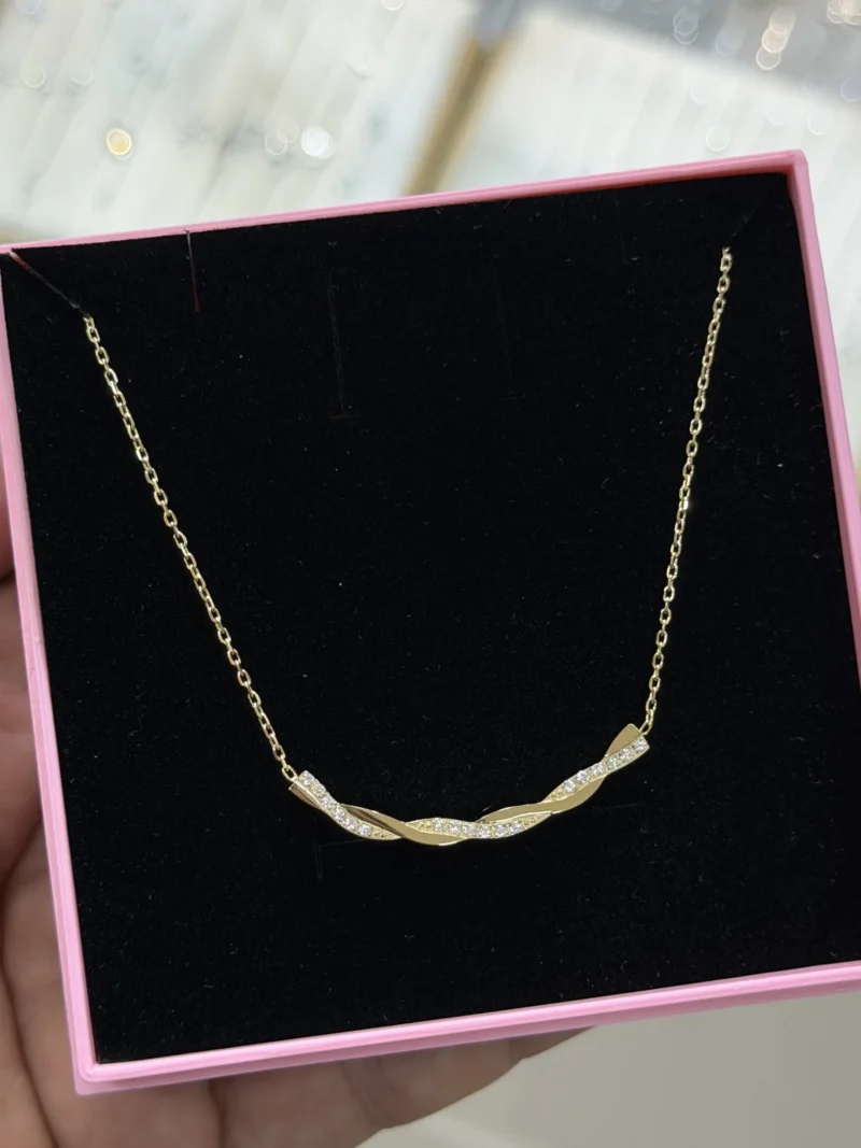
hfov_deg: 30.3
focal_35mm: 48
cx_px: 430
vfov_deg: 39.7
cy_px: 574
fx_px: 1592
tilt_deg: -54.2
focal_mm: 6.76
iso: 64
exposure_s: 1/381
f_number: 1.78
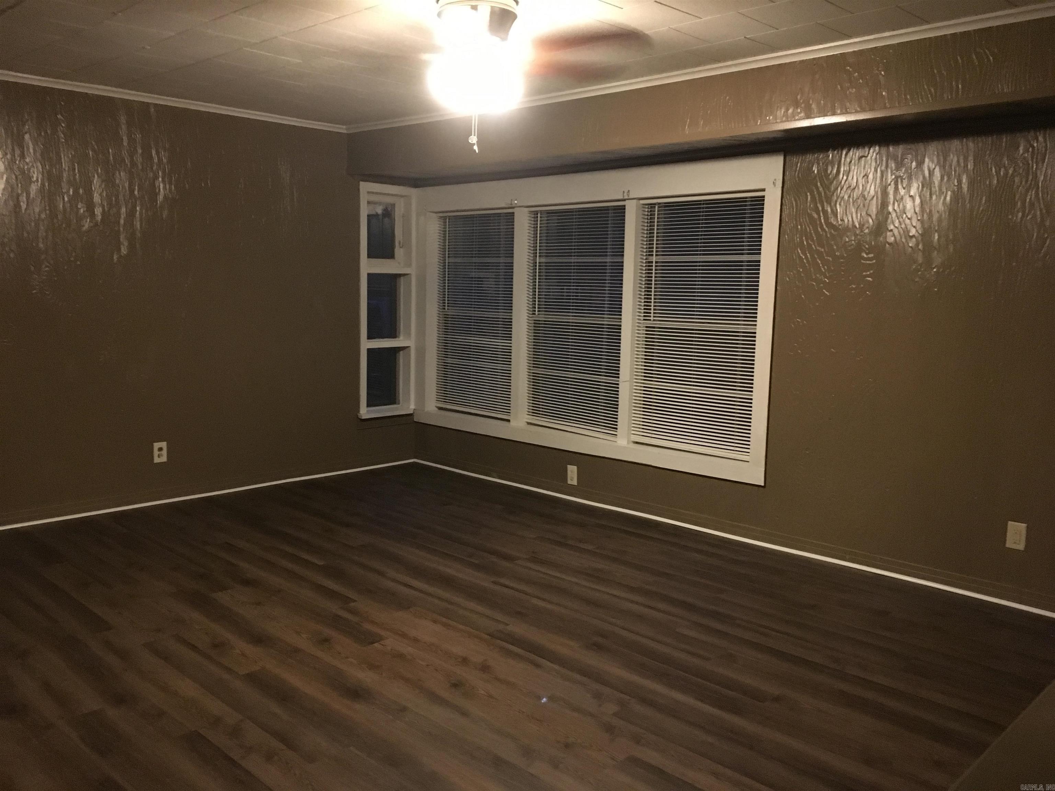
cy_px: 396
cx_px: 528
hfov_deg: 61.7
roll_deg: -0.2
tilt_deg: -6.2
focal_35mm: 29
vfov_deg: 48.2
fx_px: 884
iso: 320
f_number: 2.2
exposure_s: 1/15
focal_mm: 4.15
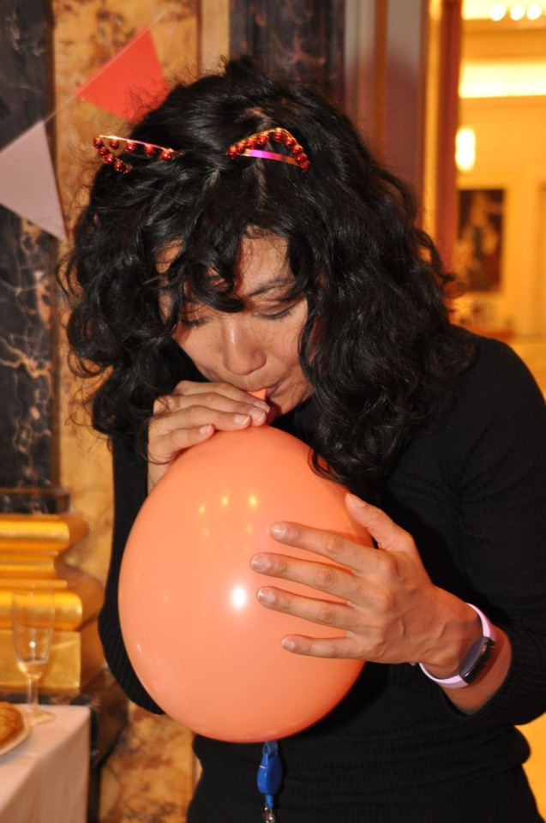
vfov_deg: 27.0
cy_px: 412
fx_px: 1712
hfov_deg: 18.1
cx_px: 273
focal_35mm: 75
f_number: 4.8
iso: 800
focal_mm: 50
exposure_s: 1/60
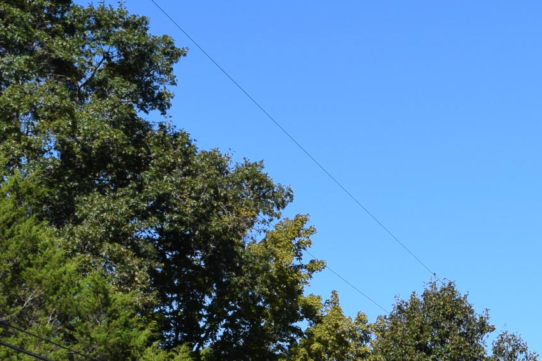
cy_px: 476
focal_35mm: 127
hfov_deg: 15.6
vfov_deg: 10.6
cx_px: 641
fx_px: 1912
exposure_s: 1/400
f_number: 10
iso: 200
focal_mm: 24
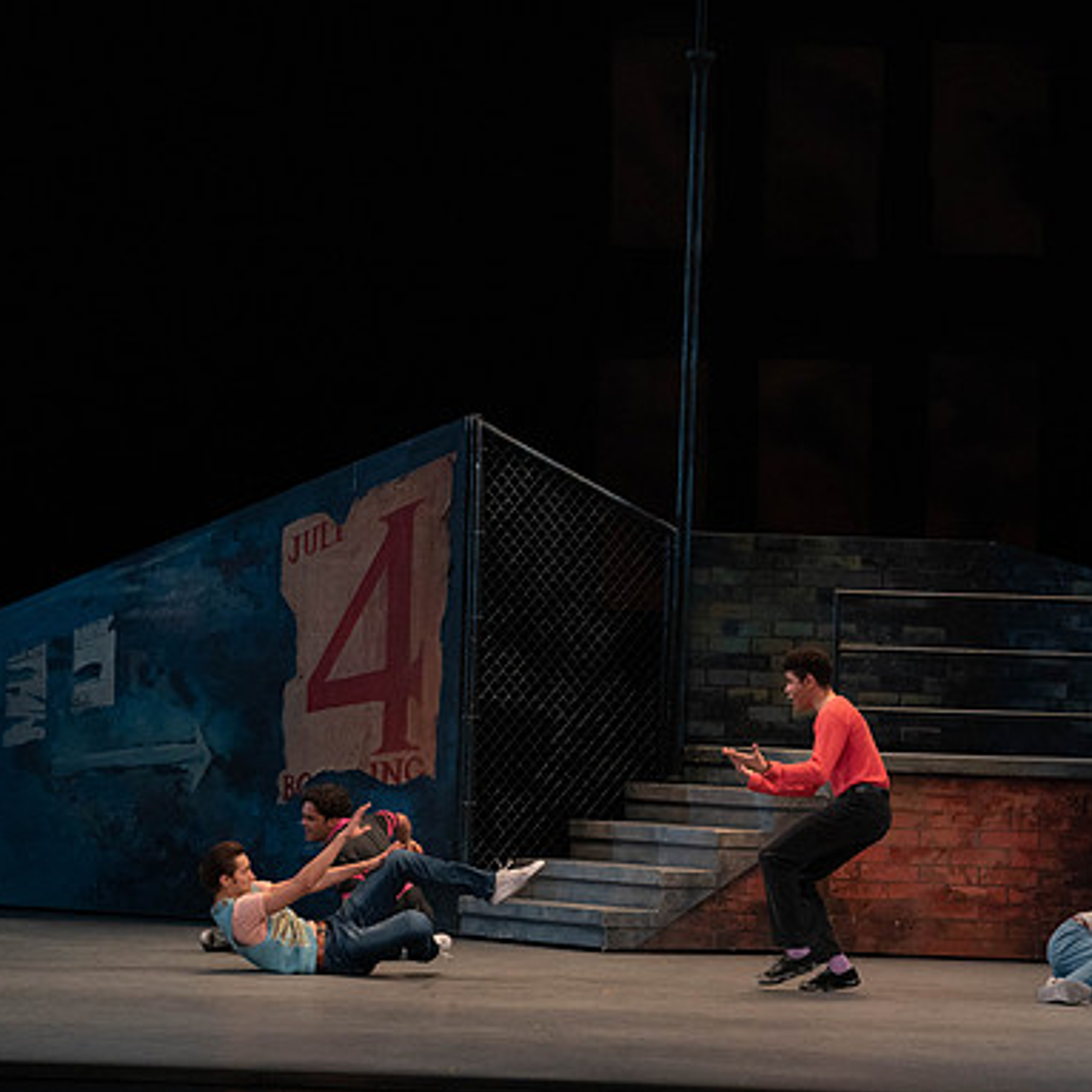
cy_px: 546
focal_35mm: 166
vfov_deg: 10.5
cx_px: 787
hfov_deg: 10.5
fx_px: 5925
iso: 3200
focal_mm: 129
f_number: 4.5
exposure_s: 1/400
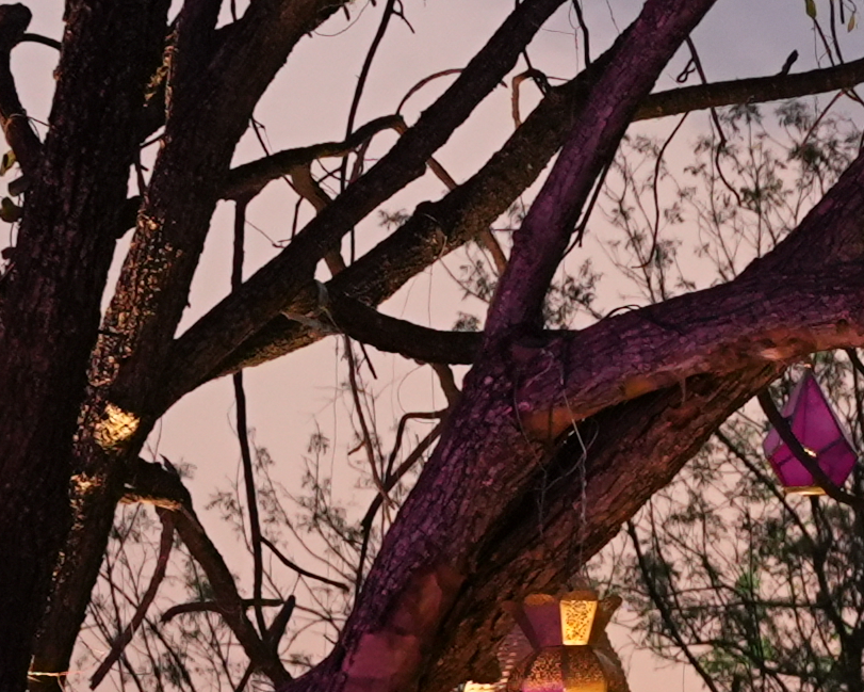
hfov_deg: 9.4
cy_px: 629
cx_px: 1731
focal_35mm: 192
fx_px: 4910
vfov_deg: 8.0
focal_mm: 24
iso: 1600
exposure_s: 1/100
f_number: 2.8
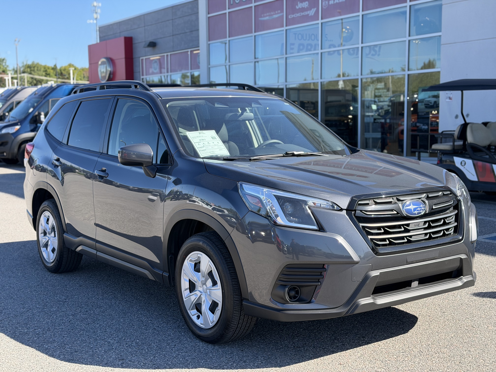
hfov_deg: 39.7
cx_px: 248
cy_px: 186
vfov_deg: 30.3
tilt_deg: -5.8
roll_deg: -0.6
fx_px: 688
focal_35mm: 48
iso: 100
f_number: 1.78
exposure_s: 1/1575
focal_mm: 6.76
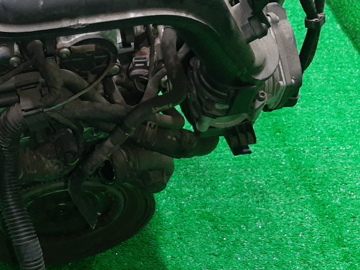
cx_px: 63
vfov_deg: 26.4
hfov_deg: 33.7
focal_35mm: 55
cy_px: 188
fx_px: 572
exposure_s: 1/50
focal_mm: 3.93
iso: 225
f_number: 1.7
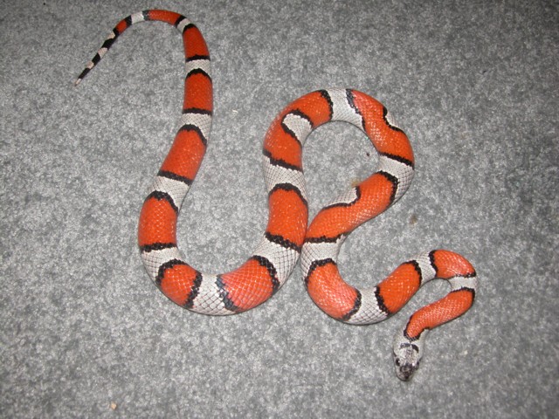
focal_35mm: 34
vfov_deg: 41.8
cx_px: 280
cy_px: 210
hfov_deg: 54.0
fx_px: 549
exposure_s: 1/60
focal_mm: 8.9
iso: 100
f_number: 2.8
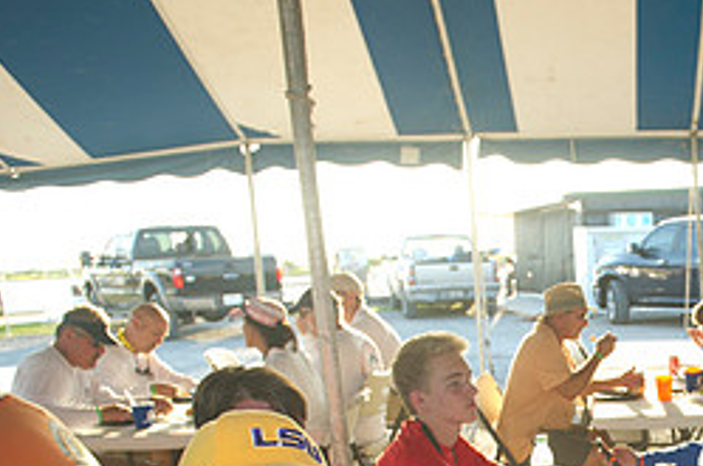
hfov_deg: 32.8
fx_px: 1091
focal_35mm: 56
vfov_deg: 22.7
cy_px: 508
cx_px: 700
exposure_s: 1/125
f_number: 3.5
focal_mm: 24
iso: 125
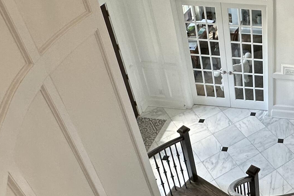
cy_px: 62
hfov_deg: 42.0
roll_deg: -1.2
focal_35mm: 41
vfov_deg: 32.3
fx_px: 335
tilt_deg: -33.6
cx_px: 284
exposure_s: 1/120
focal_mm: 2.22
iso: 160
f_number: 2.2
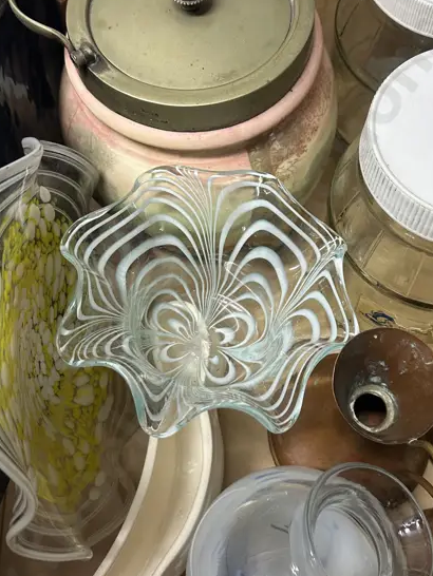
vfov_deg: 42.1
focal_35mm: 45
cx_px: 242
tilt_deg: -64.6
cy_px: 288
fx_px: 750
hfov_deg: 32.2
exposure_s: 1/50
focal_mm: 6.86
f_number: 1.78
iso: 125
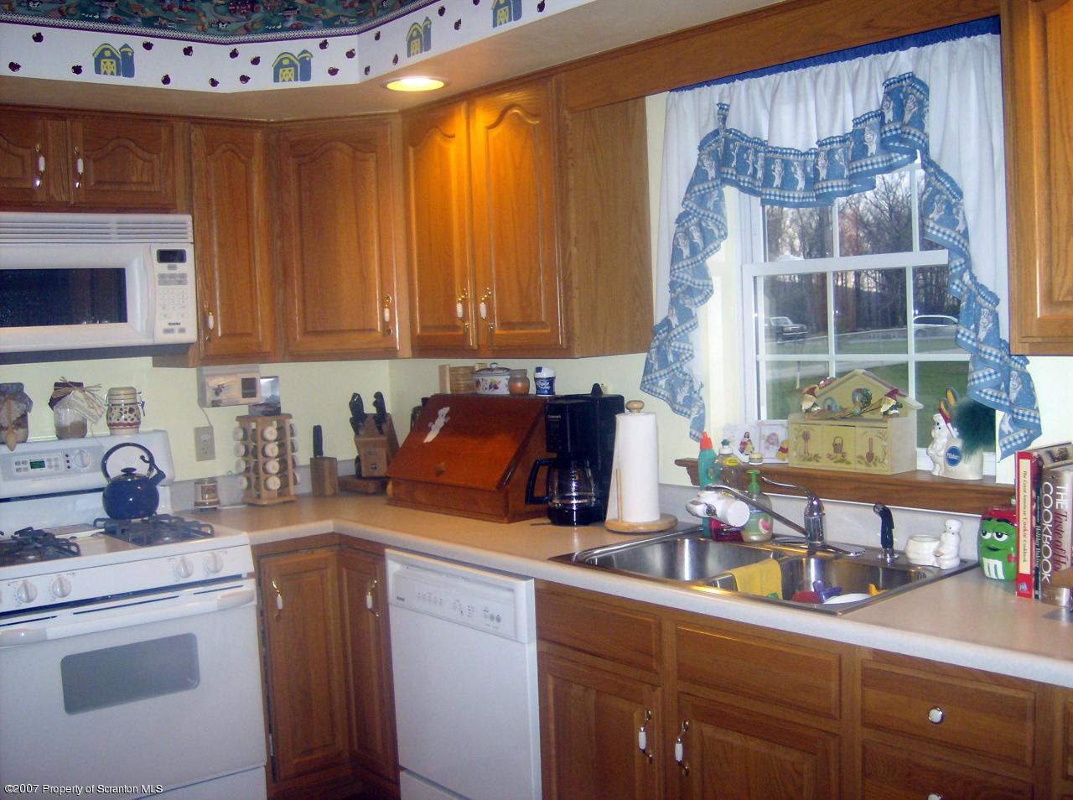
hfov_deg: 51.5
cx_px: 536
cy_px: 400
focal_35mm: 36
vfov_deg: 39.5
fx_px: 1113
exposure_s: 1/60
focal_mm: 6
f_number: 2.8
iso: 200
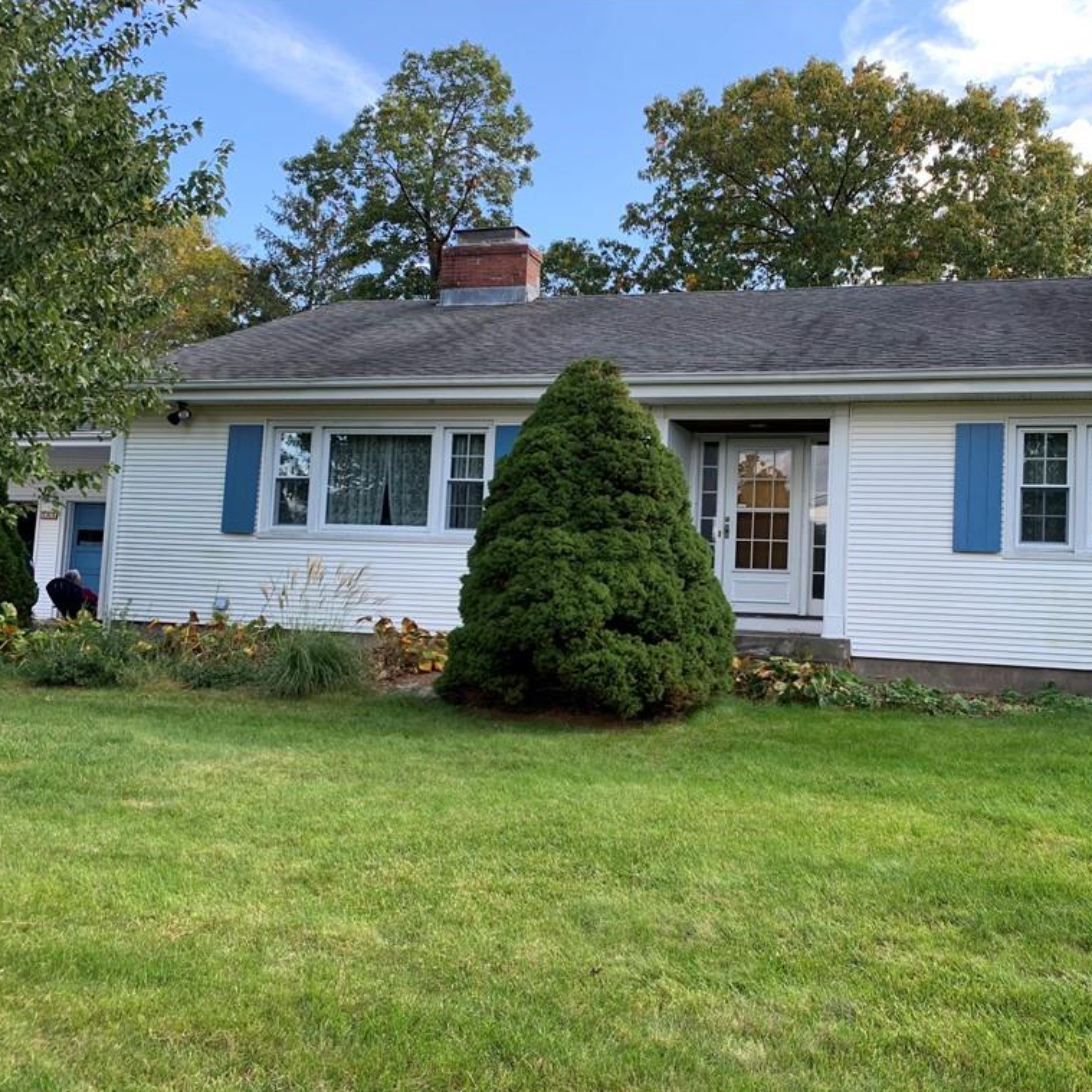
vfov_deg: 52.5
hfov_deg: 51.6
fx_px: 1106
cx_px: 721
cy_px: 545
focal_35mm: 31
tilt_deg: +5.8
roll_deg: -2.9
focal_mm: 4.25
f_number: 1.8
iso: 25
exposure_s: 1/270
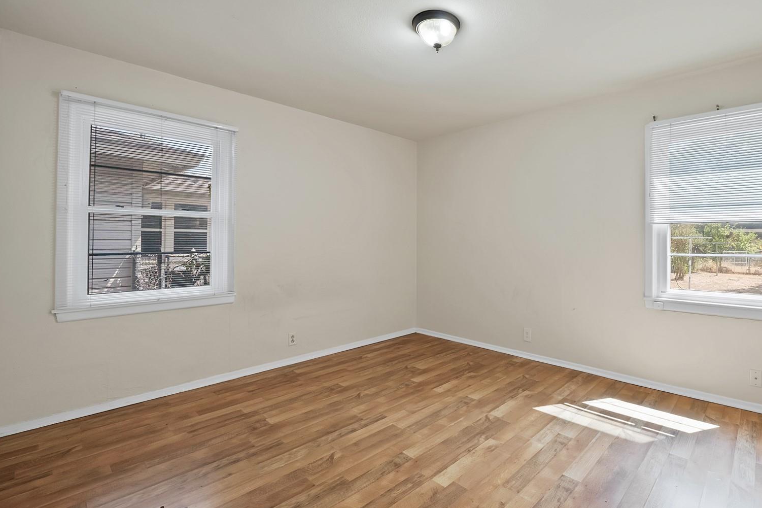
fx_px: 339
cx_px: 479
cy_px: 232
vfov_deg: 73.6
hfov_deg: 94.6
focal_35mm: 16
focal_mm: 12
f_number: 9
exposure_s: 1/8
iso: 640
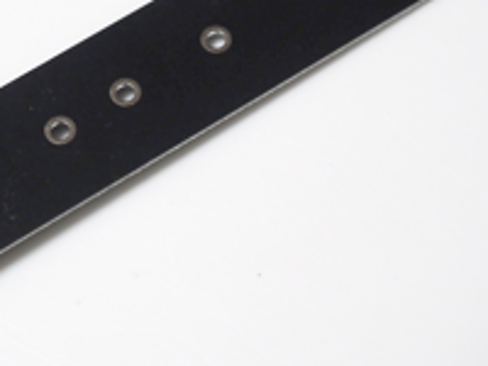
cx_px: 115
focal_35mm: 144
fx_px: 2030
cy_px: 85
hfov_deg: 13.7
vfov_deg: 10.3
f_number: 4
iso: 640
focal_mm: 36
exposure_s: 1/80
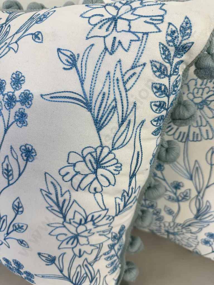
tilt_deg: -33.6
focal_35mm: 24
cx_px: 107
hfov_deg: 56.8
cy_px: 142
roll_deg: -0.6
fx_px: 198
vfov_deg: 71.6
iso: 125
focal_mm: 6.86
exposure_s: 1/100
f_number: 1.78
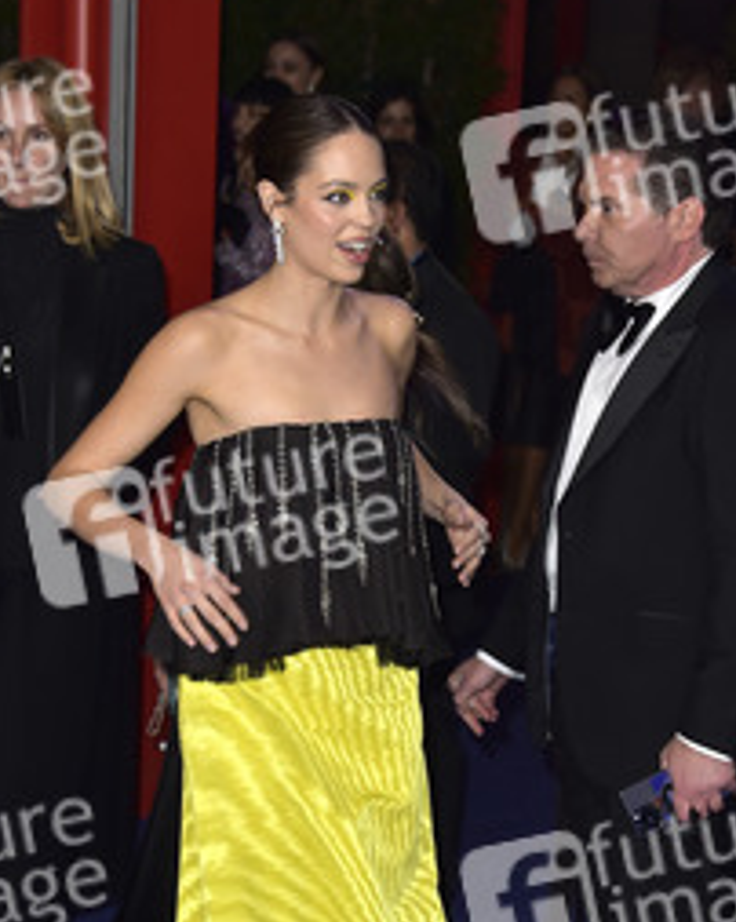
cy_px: 703
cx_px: 319
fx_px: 3162
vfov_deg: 16.5
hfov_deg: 13.3
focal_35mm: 116
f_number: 6.3
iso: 800
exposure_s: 1/250
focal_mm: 78
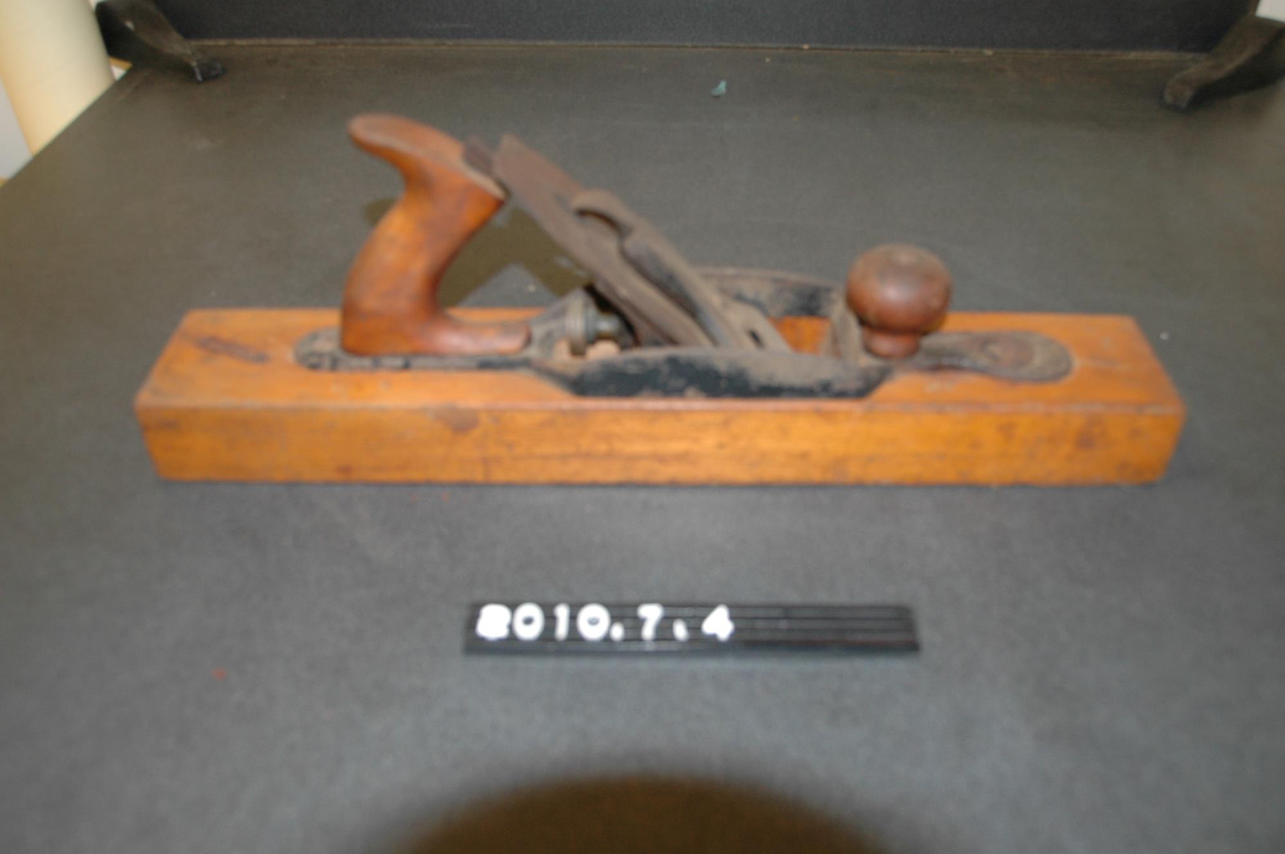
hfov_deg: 57.3
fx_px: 1177
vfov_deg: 39.9
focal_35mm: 33
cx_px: 642
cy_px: 427
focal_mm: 22
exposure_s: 1/60
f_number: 3.8
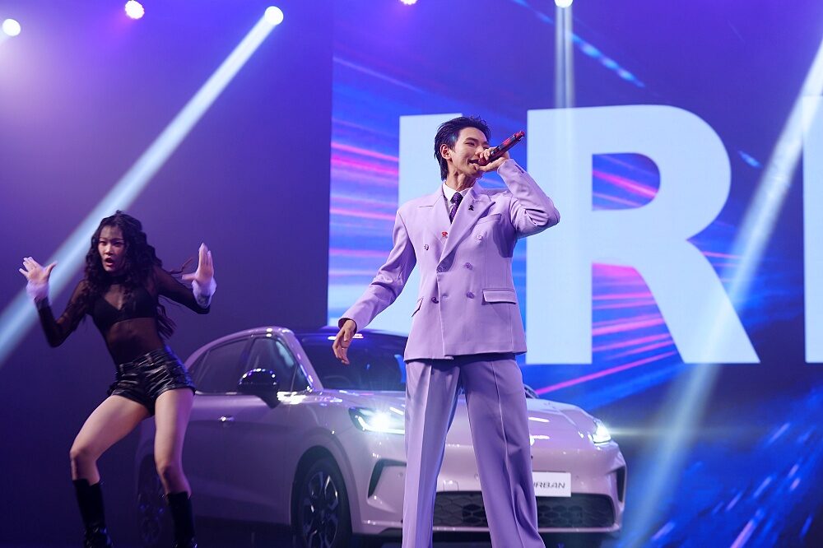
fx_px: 1645
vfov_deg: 18.9
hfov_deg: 28.1
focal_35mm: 72
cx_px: 412
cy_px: 274
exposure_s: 1/200
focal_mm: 72
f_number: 3.5
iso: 400
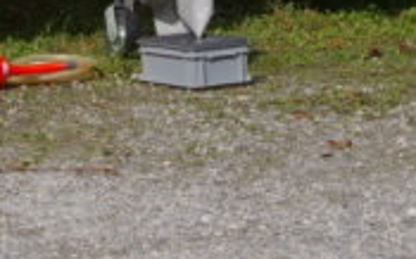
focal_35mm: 299
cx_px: -57
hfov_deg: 7.0
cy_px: -417
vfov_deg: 4.3
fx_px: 3387
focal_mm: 50
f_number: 22
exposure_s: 1/100
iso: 200
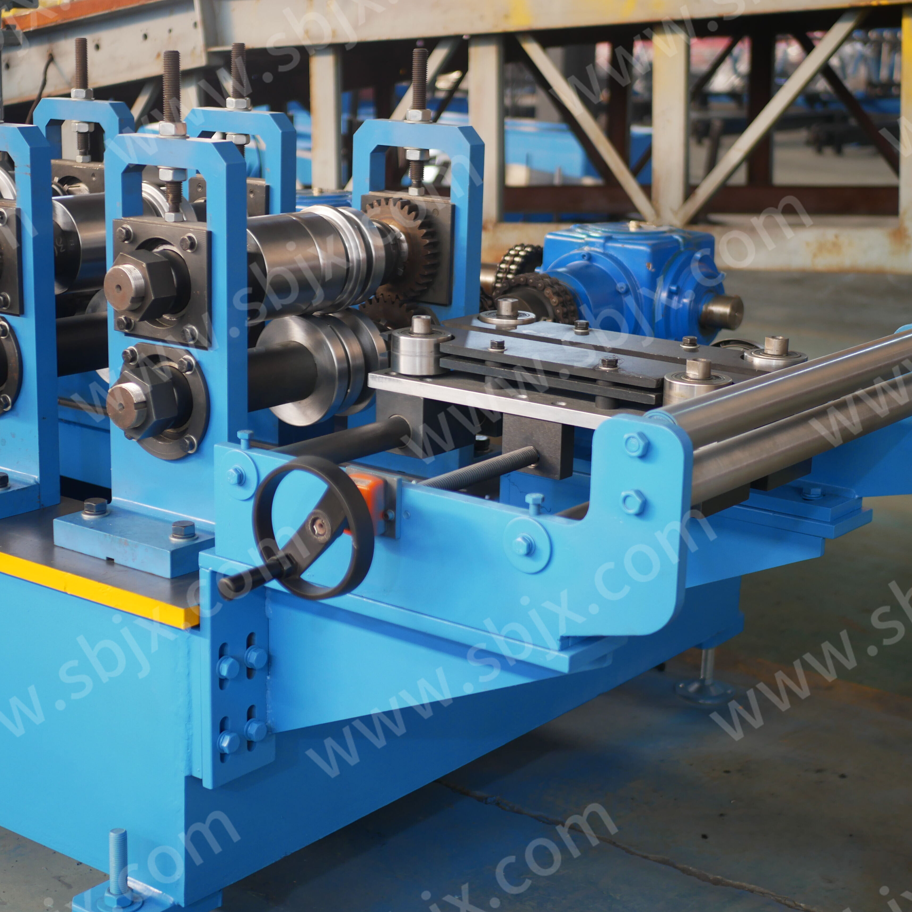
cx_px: 384
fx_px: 1759
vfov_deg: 29.1
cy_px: 456
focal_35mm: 59
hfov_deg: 29.0
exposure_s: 1/80
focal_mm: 25
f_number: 1.7
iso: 200
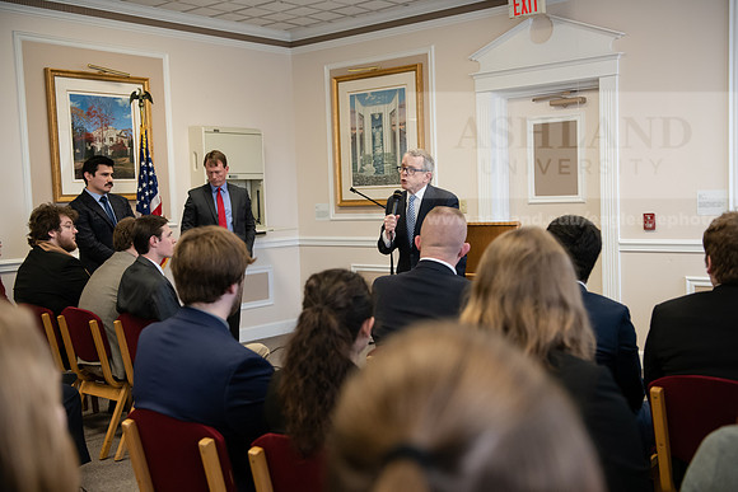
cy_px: 246
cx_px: 369
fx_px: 820
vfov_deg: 33.4
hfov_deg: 48.4
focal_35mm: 40
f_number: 3.5
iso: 1250
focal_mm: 40
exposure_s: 1/200
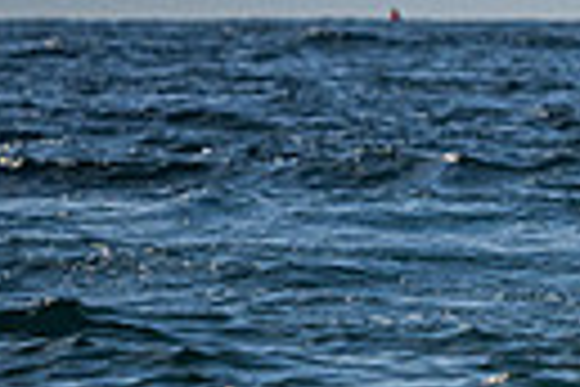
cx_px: 1521
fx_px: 22908
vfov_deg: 1.0
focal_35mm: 1422
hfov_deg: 1.4
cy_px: -735
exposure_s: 1/5000
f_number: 6.3
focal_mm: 240
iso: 320
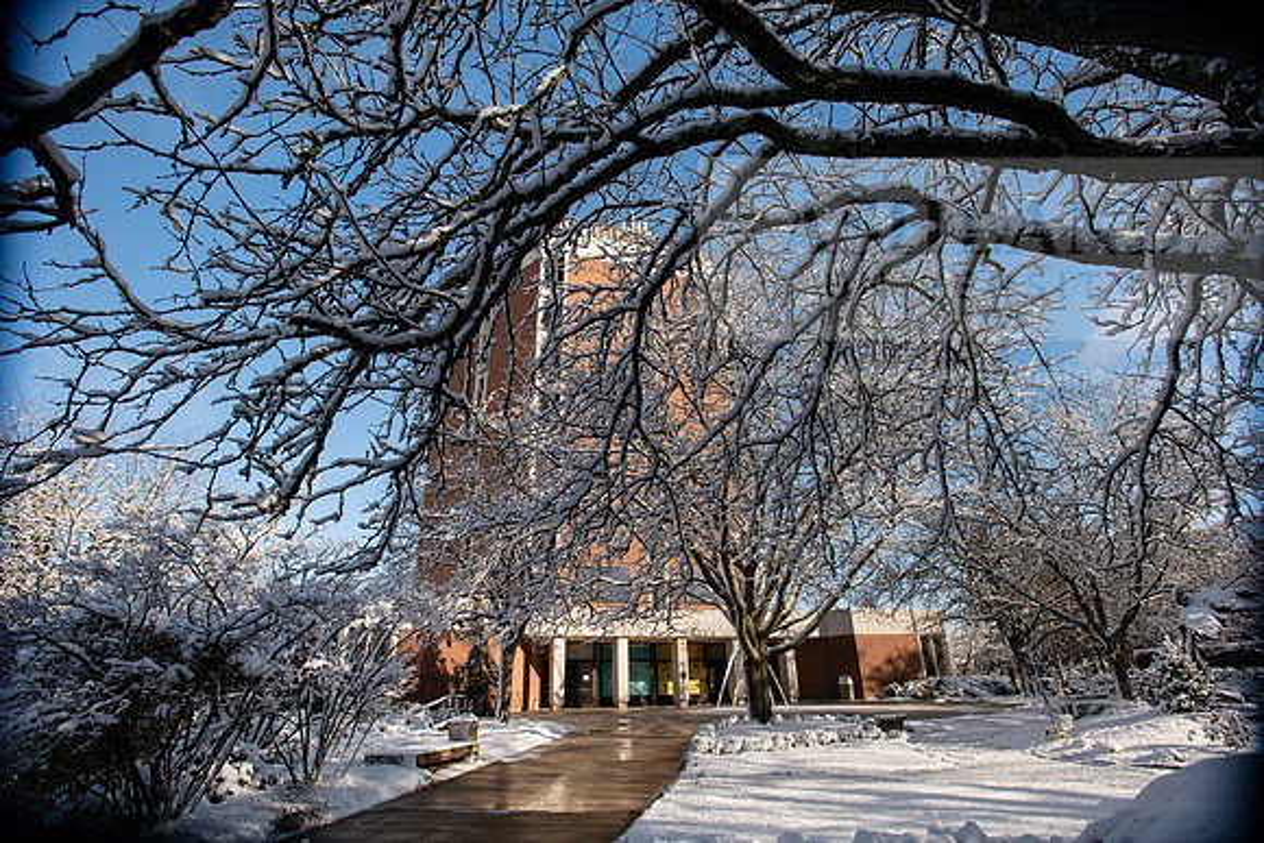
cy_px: 422
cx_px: 632
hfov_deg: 93.3
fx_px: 597
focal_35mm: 17
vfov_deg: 70.5
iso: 200
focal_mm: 17
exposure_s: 1/320
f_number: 6.3
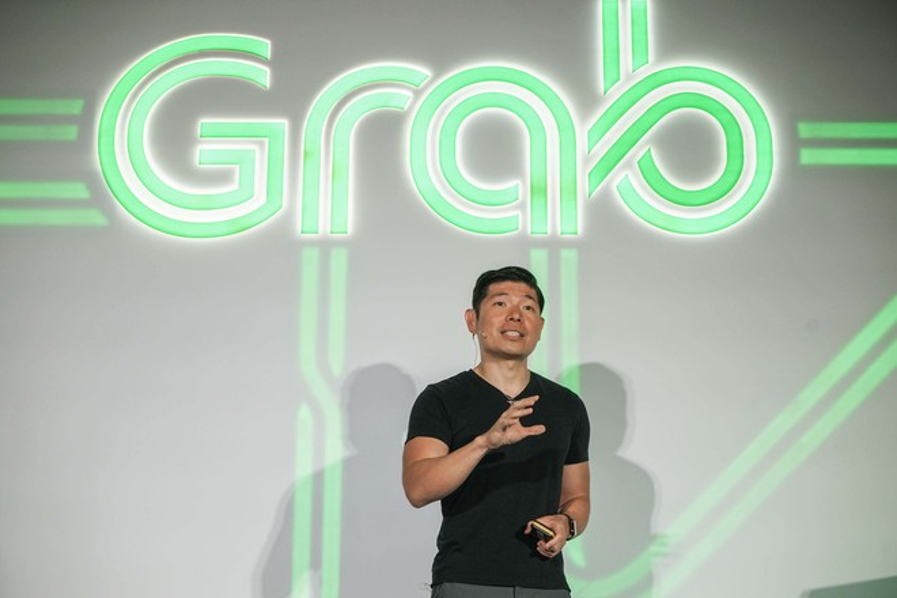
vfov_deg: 19.5
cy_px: 299
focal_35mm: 70
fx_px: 1744
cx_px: 448
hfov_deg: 28.8
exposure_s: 1/125
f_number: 5.6
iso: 1250
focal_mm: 70
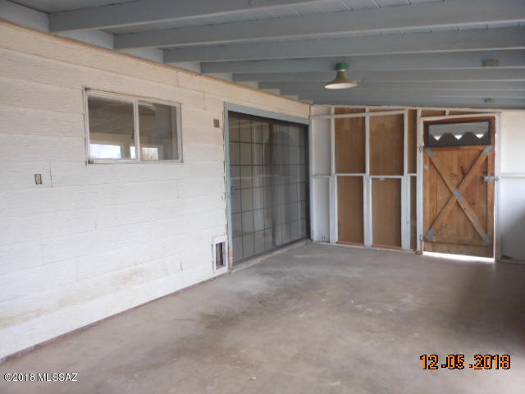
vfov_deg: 49.7
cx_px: 262
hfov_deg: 63.4
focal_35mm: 28
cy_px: 197
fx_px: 425
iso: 160
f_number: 3.7
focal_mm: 5
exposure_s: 1/30
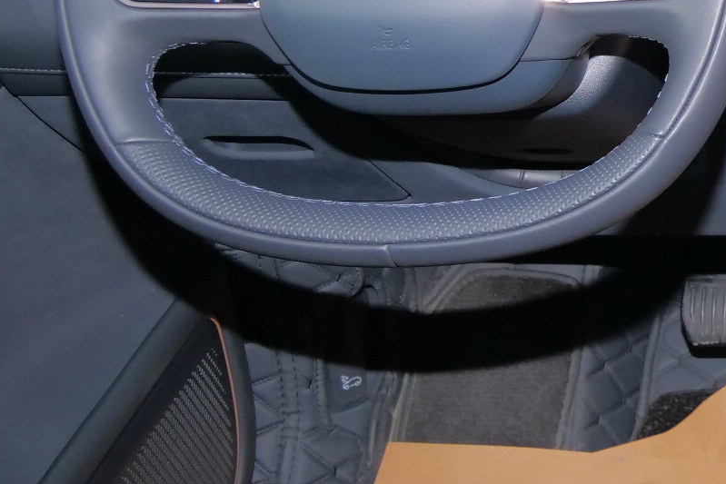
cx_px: 1156
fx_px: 1654
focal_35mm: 82
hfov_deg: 20.4
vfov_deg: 16.4
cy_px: 27
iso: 800
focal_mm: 12
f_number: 3.5
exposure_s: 1/15
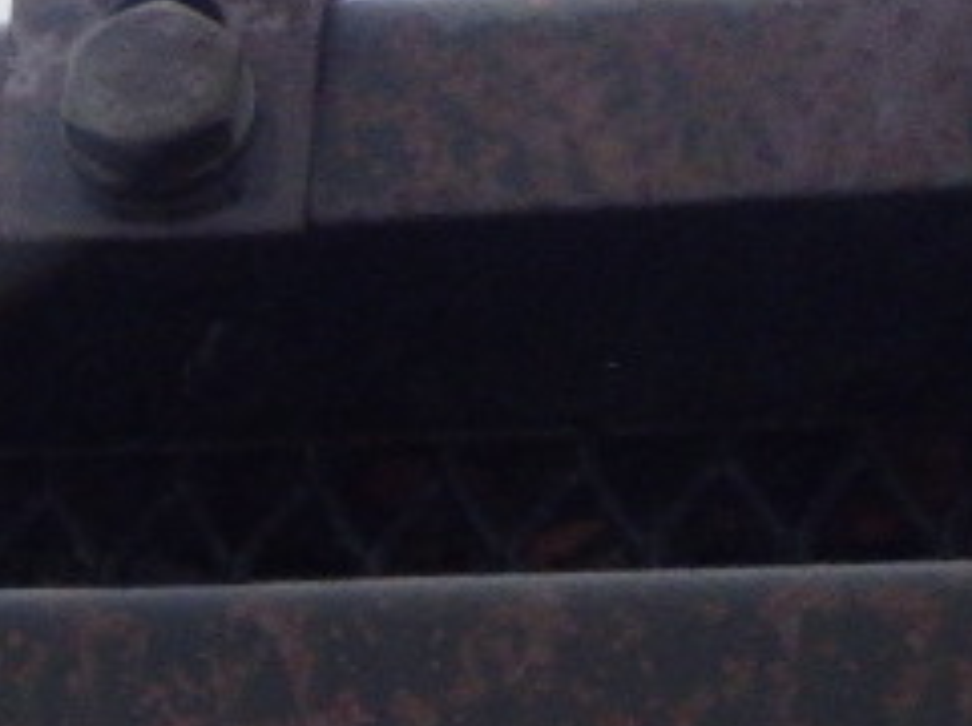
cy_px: 1178
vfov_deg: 9.6
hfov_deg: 12.0
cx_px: -907
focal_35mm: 149
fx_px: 4178
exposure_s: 1/2000
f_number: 4.2
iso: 250
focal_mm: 5
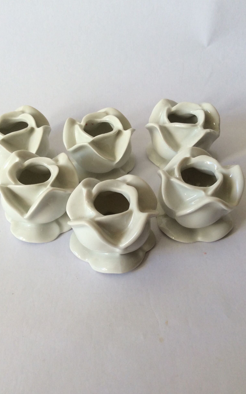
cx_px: 118
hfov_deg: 35.3
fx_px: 386
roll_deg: +2.0
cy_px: 191
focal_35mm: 36
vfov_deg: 54.0
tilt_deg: -41.6
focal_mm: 3.3
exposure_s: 1/100
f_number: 2.4
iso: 40
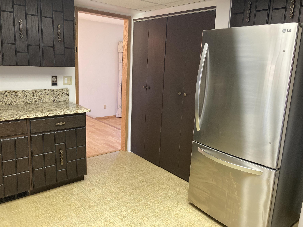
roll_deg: -2.5
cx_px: 152
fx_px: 245
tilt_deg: -11.3
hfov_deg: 63.4
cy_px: 114
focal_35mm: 28
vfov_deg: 49.7
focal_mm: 3.99
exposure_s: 1/60
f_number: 1.8
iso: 160
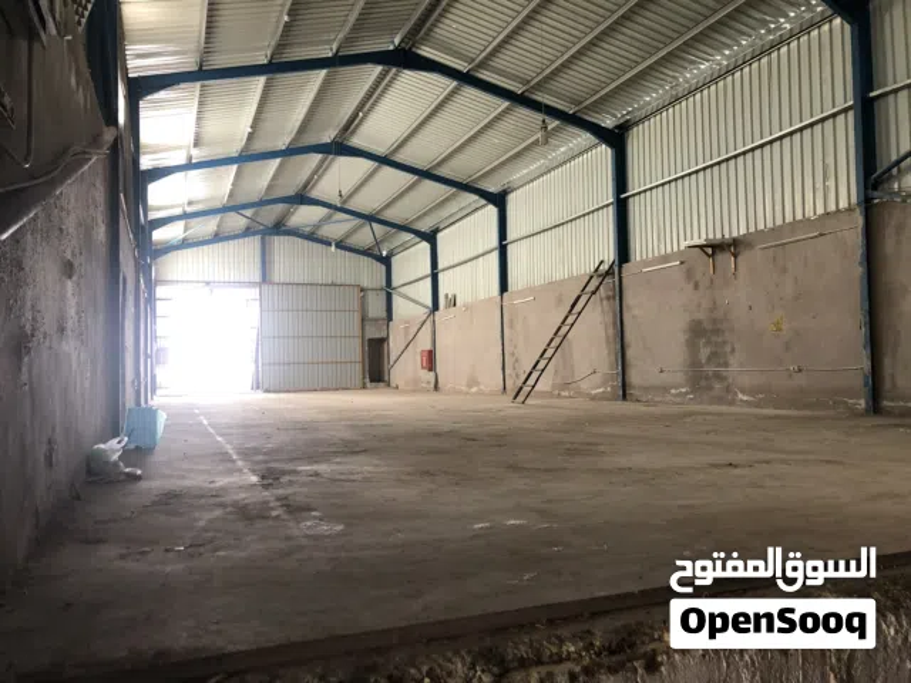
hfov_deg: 63.4
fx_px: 737
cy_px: 342
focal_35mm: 28
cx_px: 456
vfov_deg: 49.7
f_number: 1.8
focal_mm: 4
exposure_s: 1/15
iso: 50
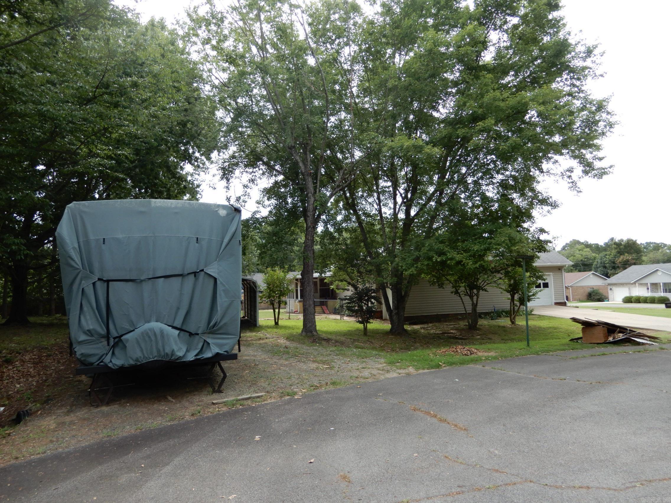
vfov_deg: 56.8
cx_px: 336
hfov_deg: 71.6
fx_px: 465
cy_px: 252
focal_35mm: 24
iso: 80
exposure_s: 1/250
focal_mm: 4.3
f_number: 3.4
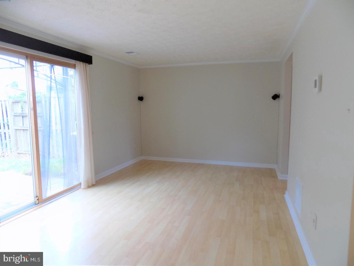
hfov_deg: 73.9
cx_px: 177
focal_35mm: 23
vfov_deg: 58.9
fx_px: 235
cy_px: 133
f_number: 3.1
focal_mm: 4
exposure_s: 1/30
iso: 80
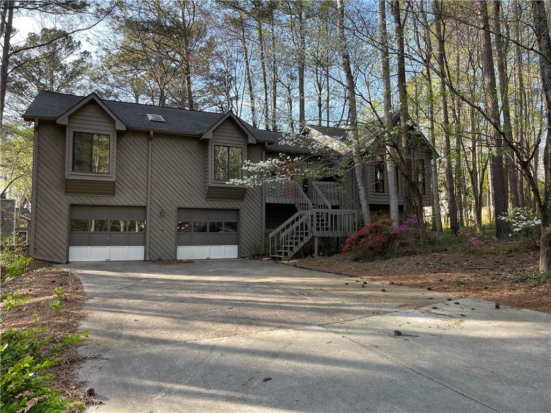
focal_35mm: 26
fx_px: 414
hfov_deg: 67.3
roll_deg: +0.4
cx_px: 276
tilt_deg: +3.9
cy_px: 206
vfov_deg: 53.1
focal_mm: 5.1
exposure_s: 1/307
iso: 32
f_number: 1.6
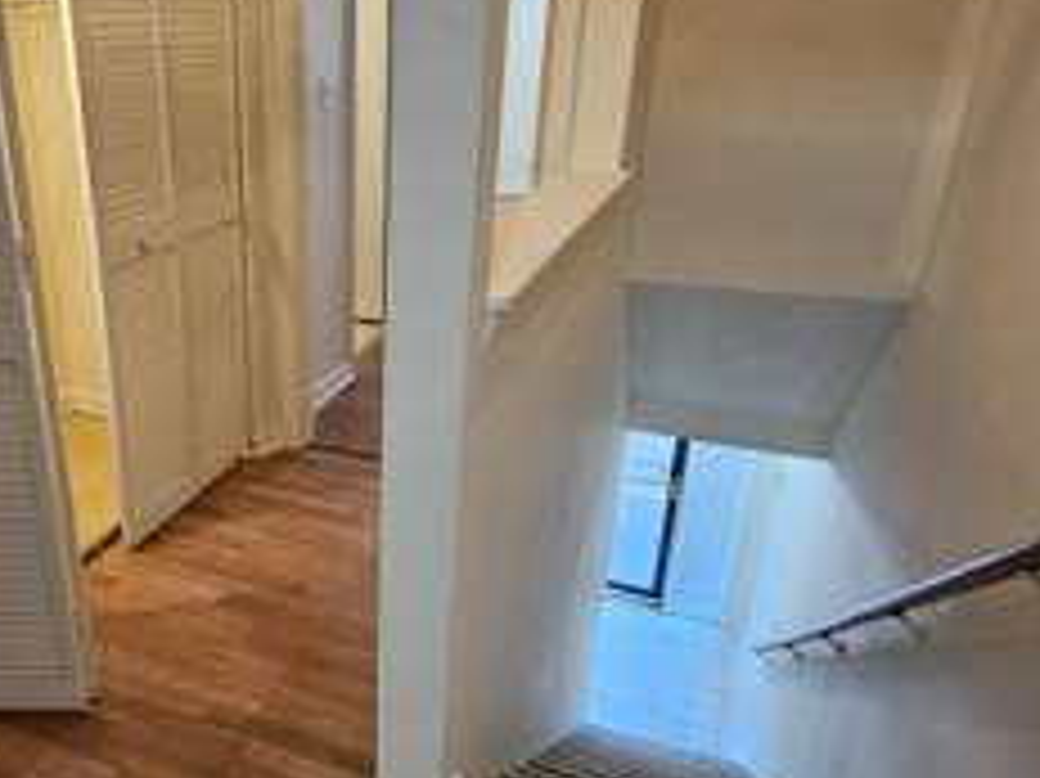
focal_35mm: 27
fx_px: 811
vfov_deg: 51.3
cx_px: 288
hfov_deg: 62.4
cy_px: 416
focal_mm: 2.2
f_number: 2.2
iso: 500
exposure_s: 1/30
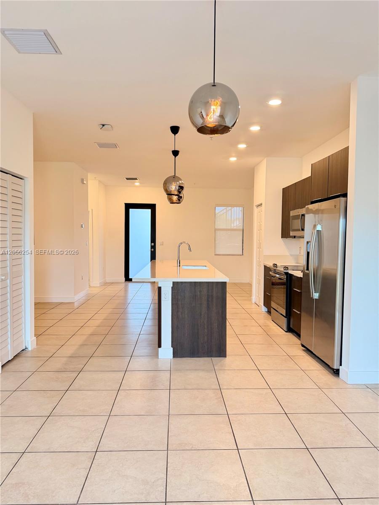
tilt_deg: -3.0
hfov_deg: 56.8
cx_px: 190
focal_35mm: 24
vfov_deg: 71.6
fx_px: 350
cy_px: 252
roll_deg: -0.4
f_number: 1.78
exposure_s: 1/60
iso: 160
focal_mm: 6.76
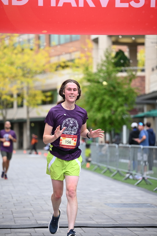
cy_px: 118
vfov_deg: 18.6
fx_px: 719
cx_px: 78
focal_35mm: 110
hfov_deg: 12.5
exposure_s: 1/1600
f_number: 2.8
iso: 640
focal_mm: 110
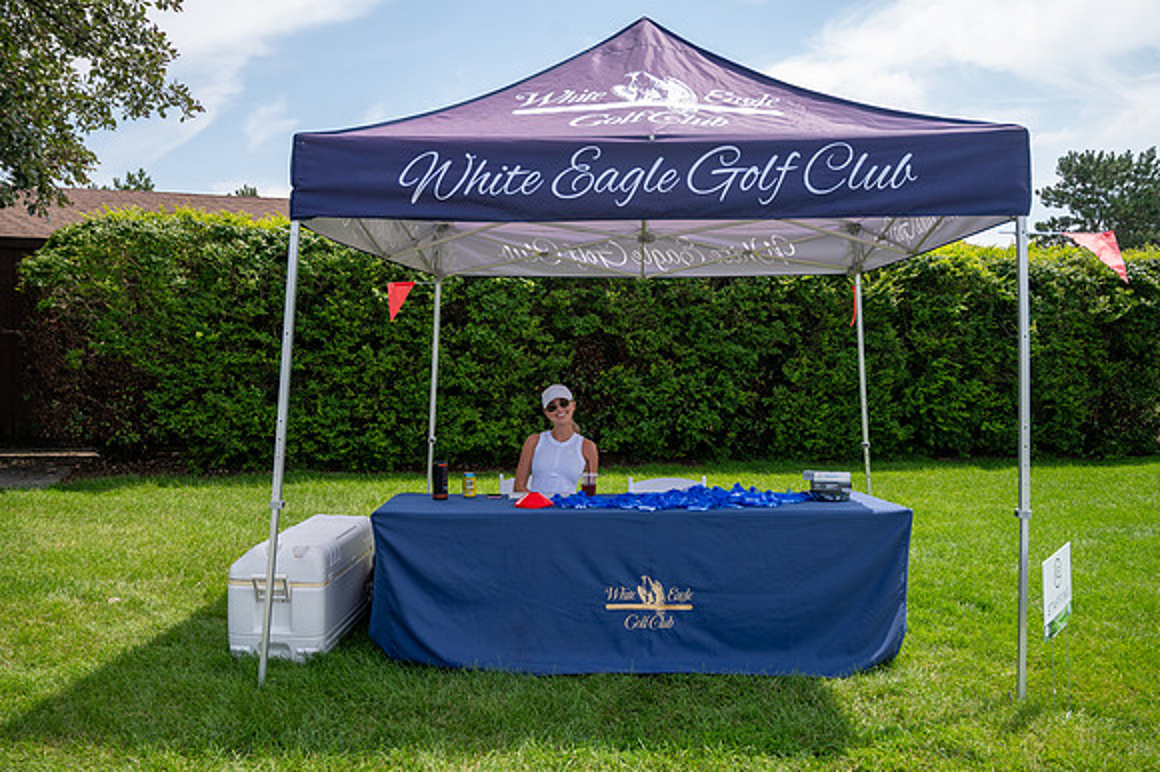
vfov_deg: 42.3
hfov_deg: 60.3
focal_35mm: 31
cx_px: 580
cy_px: 386
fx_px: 998
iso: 250
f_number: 5
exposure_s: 1/800
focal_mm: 31
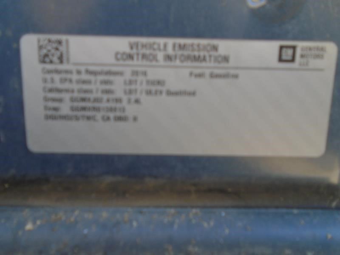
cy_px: 128
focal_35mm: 26
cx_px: 170
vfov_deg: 53.1
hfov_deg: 67.3
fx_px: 255
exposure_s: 1/40
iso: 100
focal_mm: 4.6
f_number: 3.2
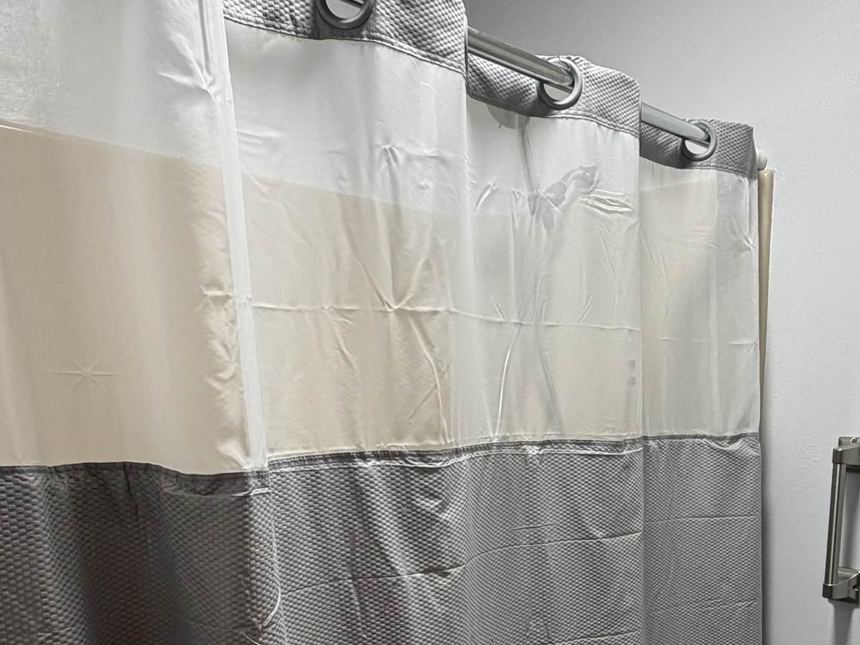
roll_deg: -0.7
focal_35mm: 34
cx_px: 573
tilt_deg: -10.2
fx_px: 845
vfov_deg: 39.8
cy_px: 532
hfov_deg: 52.9
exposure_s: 1/120
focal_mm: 2.22
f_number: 2.2
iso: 200
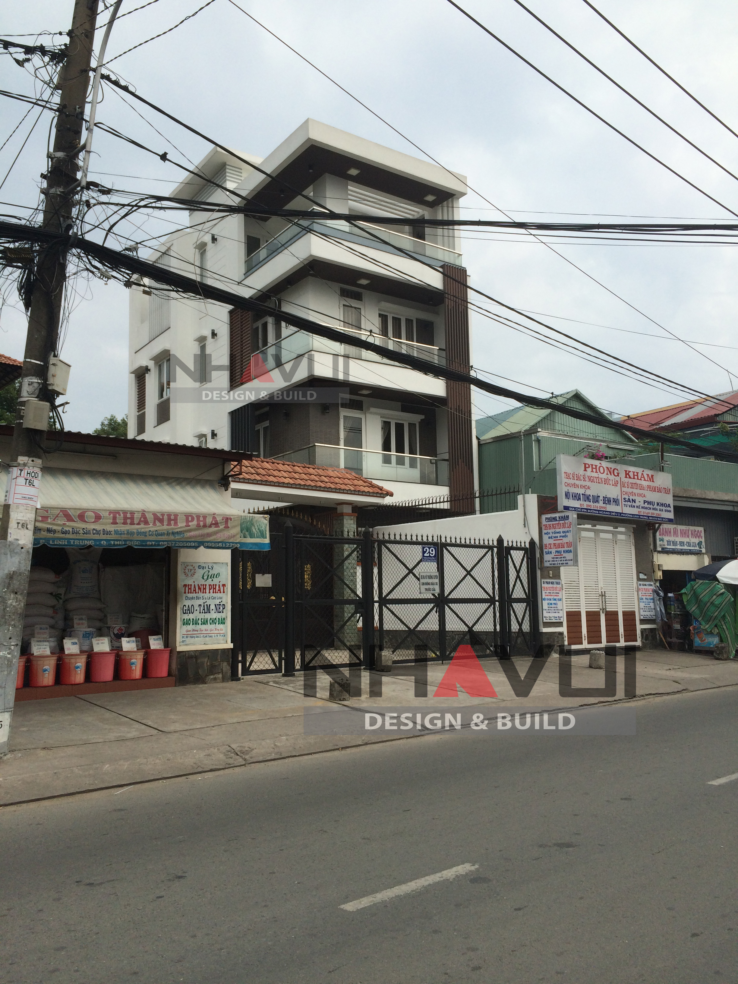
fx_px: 824
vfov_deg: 61.7
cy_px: 492
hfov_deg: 48.2
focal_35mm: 29
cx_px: 369
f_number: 2.2
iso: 32
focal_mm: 4.15
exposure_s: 1/1709
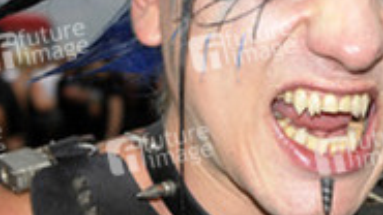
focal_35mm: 145
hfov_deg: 14.6
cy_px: -4
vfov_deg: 8.3
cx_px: 393
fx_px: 1472
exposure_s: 1/250
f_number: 5.6
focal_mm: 38
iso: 250
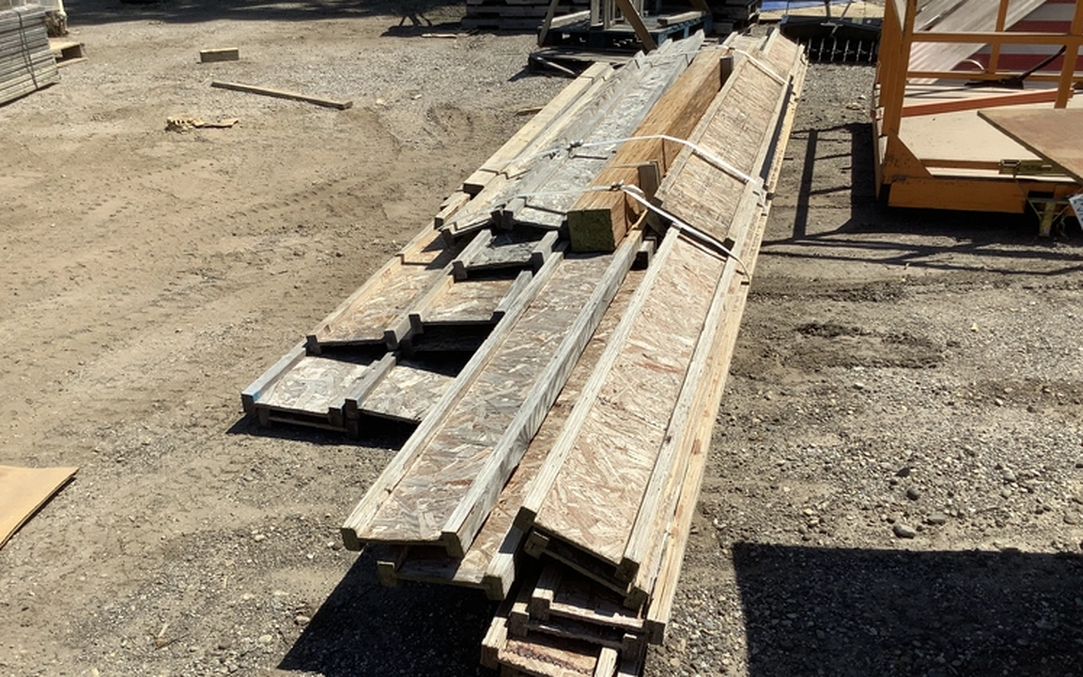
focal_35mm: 33
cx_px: 541
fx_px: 974
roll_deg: -0.2
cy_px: 381
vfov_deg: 38.3
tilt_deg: -27.6
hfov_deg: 58.1
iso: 25
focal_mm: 3.3
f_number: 2.4
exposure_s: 1/1988
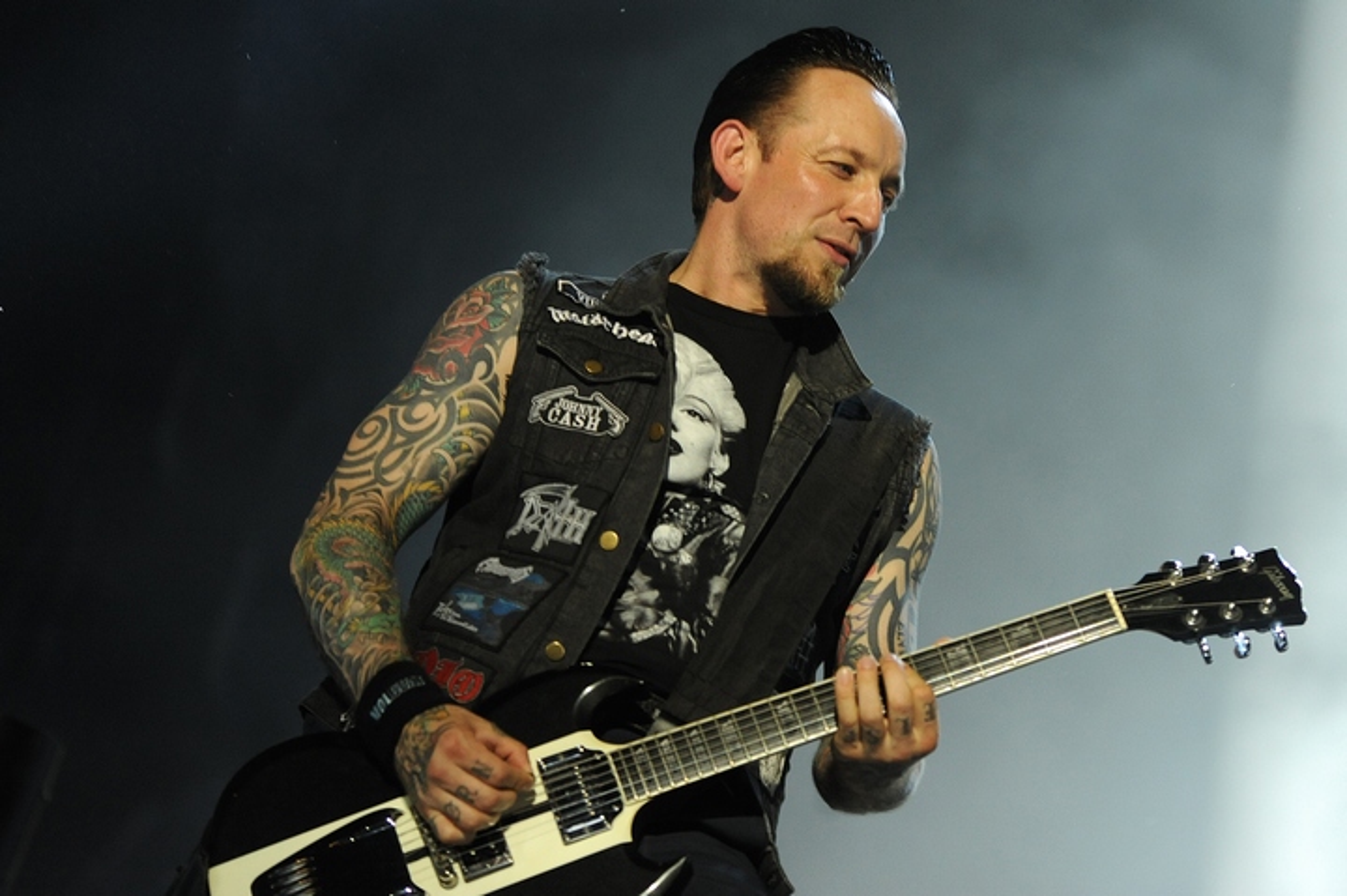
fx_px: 4188
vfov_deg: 12.2
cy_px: 448
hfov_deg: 18.3
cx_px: 674
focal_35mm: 112
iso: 2000
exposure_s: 1/200
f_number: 3.5
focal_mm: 112
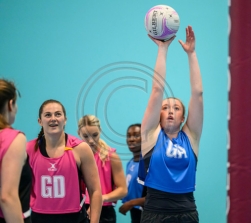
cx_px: 168
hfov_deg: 7.5
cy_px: 112
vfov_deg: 6.6
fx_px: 1926
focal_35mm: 248
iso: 8000
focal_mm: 200
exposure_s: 1/1000
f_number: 2.8
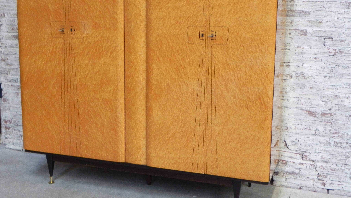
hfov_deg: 40.6
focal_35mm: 51
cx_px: 178
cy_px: 84
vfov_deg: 23.5
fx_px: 475
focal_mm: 8.2
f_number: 3.2
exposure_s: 1/13.3
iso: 400
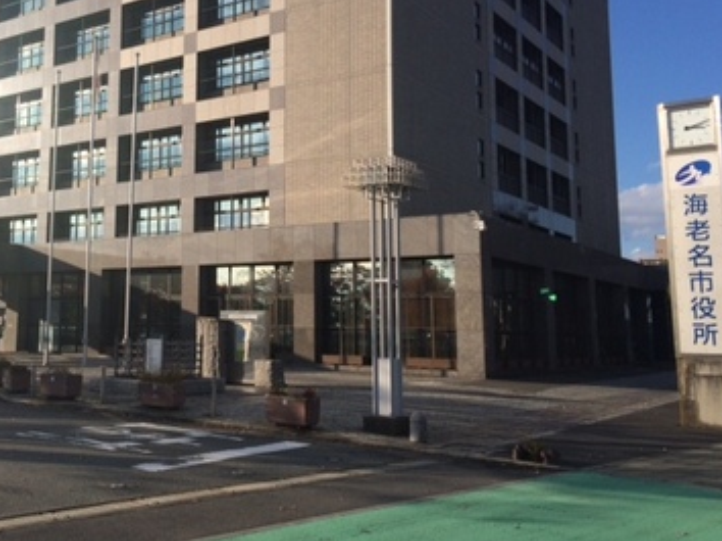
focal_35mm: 41
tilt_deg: +7.8
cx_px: 239
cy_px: 207
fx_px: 855
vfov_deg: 34.9
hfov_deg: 45.1
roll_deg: -2.5
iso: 32
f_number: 2.2
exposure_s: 1/2415
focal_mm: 4.15
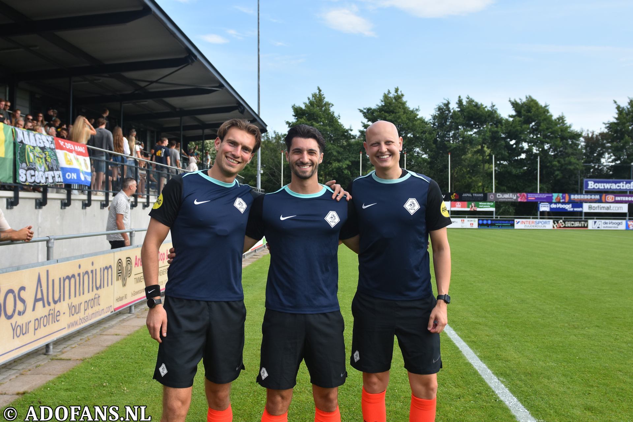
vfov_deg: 36.9
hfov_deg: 53.1
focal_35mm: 36
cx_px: 316
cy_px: 211
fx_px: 633
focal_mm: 24
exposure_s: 1/1000
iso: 250
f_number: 4.5
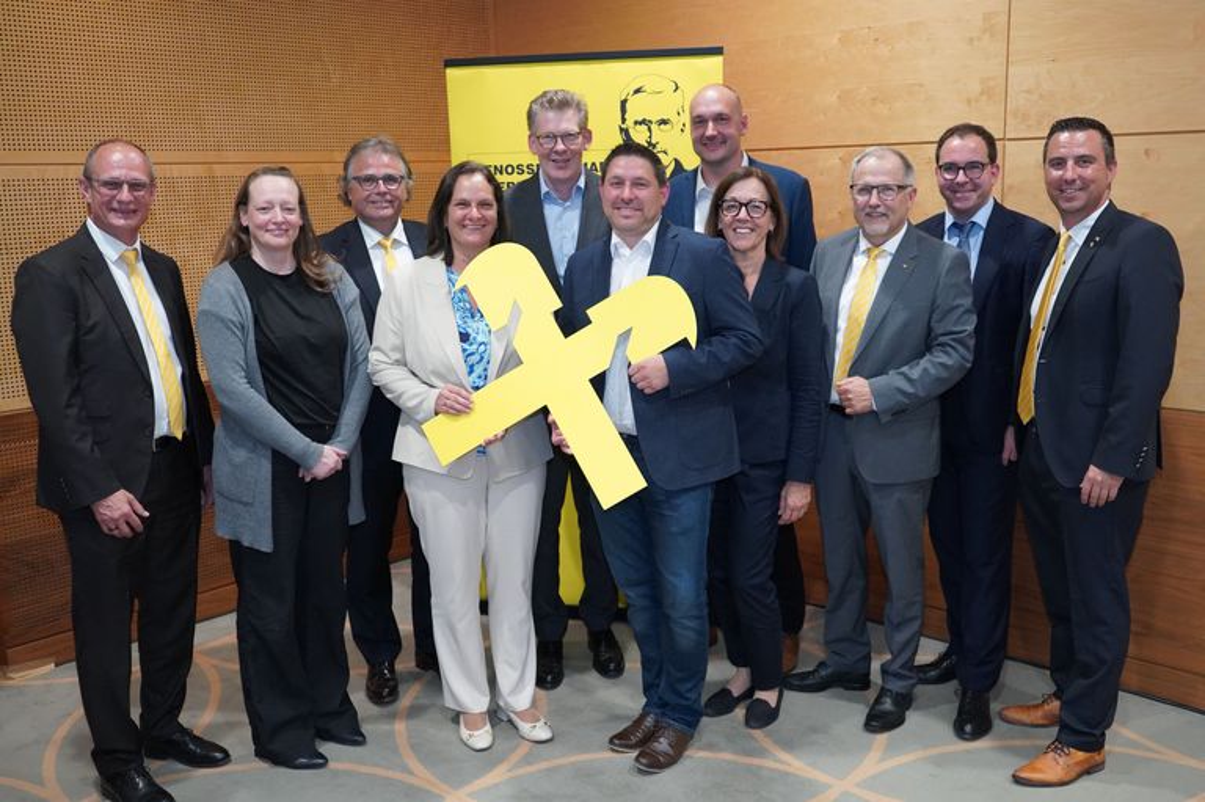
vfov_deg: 38.8
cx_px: 602
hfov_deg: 55.8
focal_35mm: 34
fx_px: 1137
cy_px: 401
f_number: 4
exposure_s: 1/160
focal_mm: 34
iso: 5000
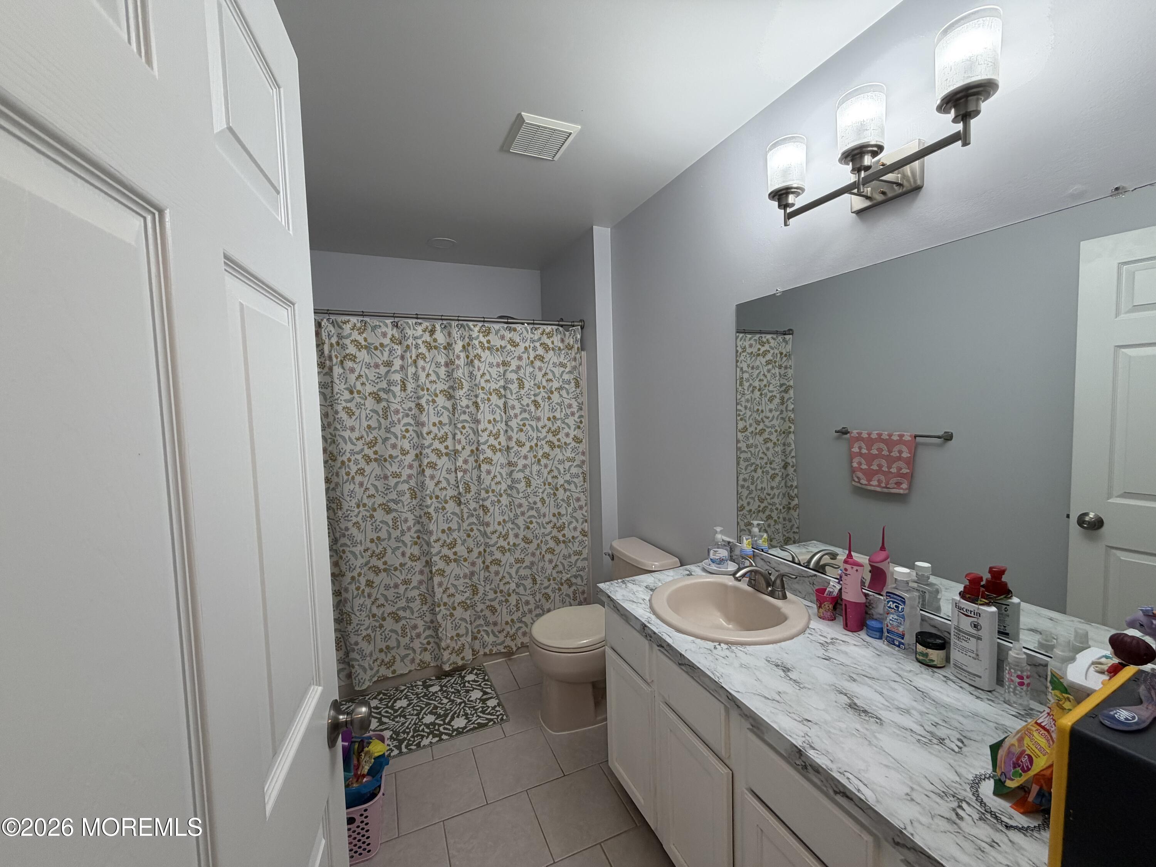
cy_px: 434
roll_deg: +2.0
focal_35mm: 14
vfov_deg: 85.7
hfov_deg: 102.1
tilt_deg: -3.9
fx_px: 468
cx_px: 578
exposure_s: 1/120
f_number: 2.2
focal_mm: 2.22
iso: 100
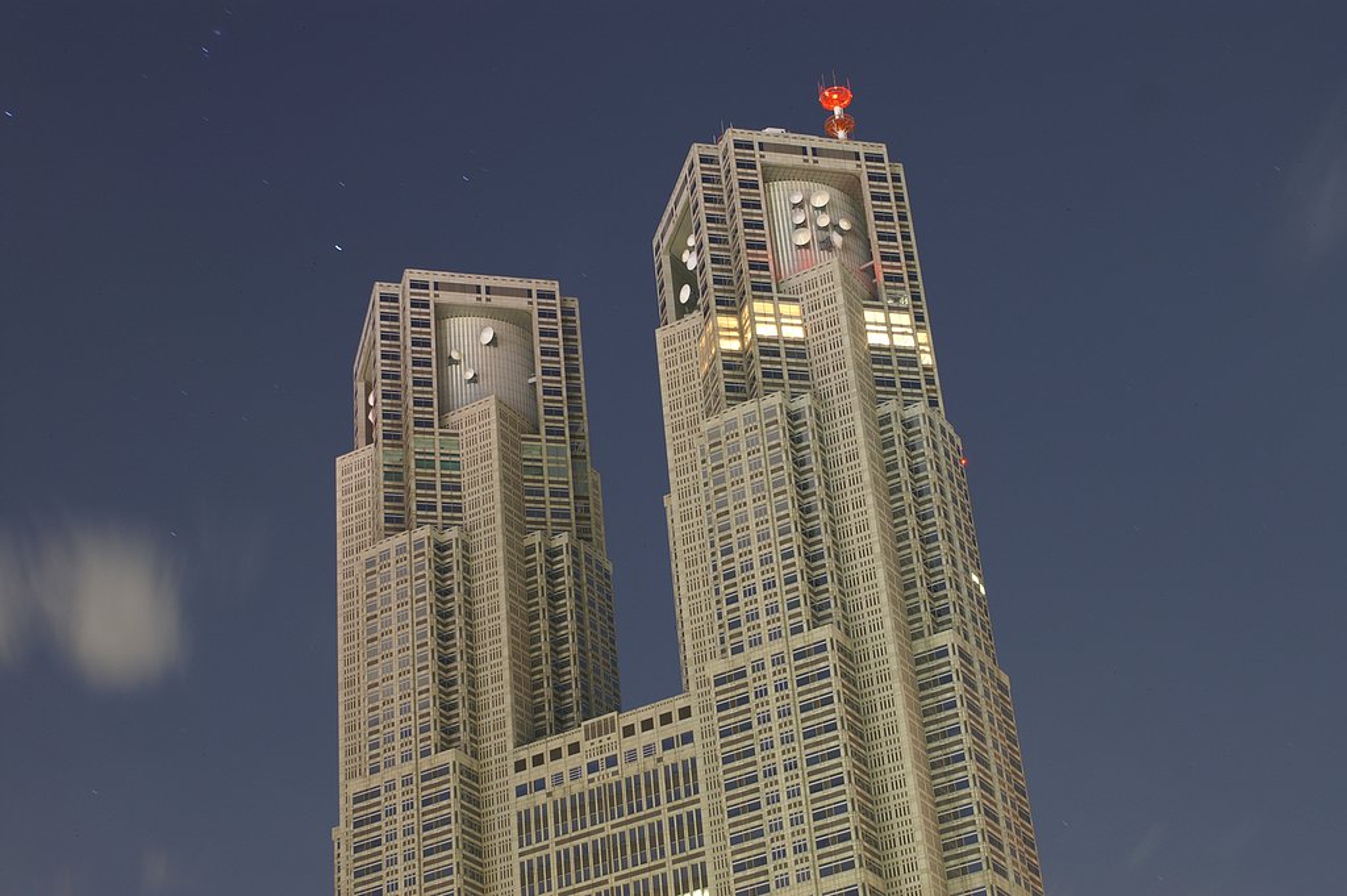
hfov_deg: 33.4
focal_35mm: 60
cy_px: 448
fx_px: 2243
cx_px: 674
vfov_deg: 22.6
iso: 100
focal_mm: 40
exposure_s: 30
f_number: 6.3
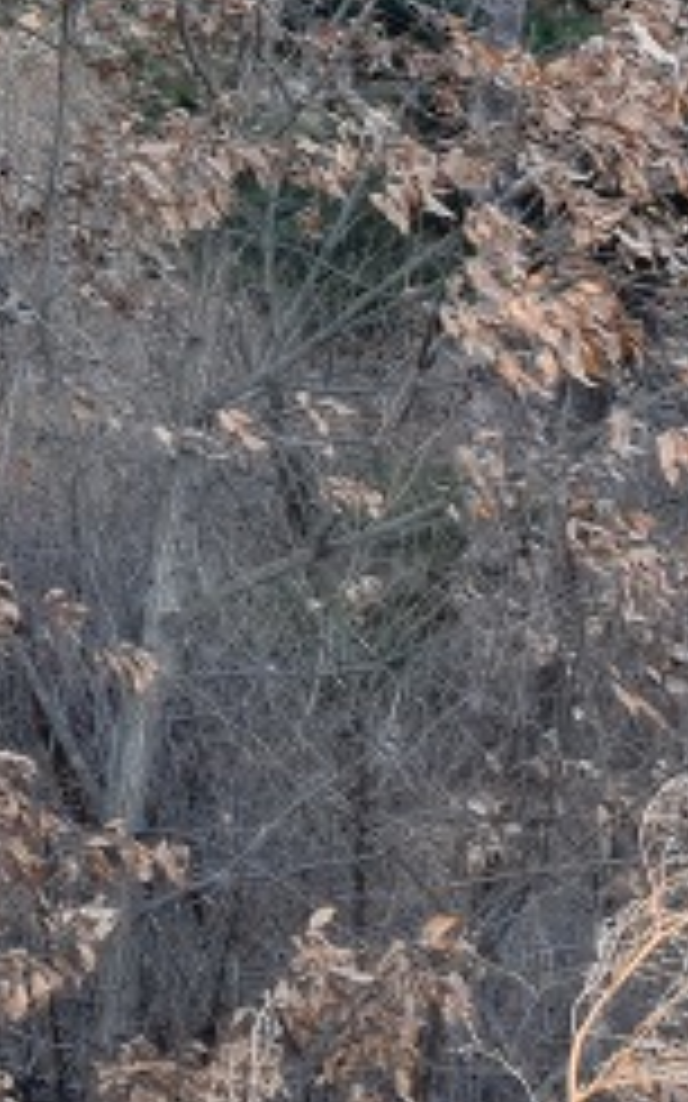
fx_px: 3452
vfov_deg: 17.8
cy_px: 85
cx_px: -1048
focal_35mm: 115
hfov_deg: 9.8
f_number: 2.4
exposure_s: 1/304
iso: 50
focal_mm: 4.3
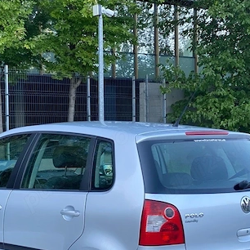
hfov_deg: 19.3
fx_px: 735
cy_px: 172
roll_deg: +0.5
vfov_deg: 19.2
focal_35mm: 90
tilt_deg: -2.7
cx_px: 109
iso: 32
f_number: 2
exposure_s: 1/122
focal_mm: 6
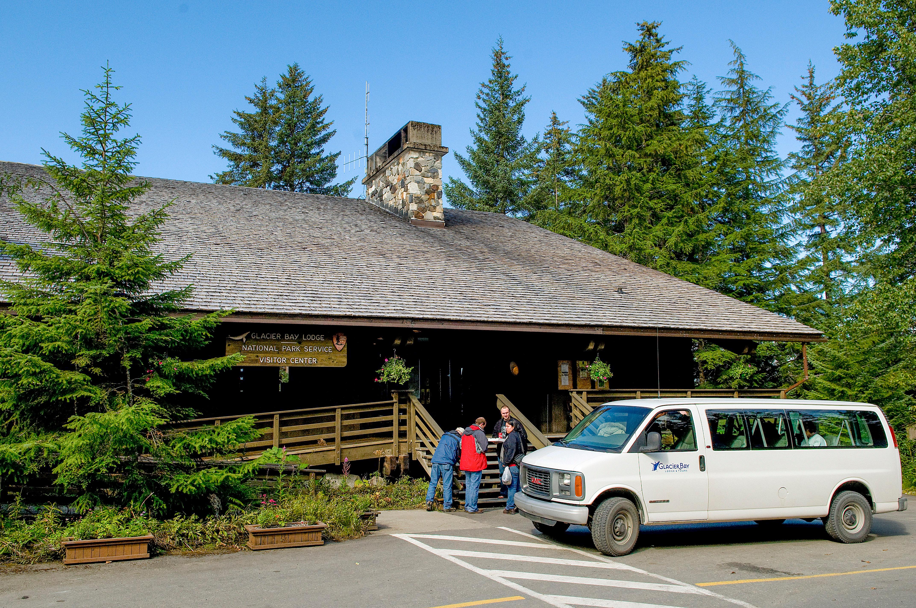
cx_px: 458
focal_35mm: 33
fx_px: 839
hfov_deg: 57.3
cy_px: 304
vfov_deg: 39.9
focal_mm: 22
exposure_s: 1/320
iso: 200
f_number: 9
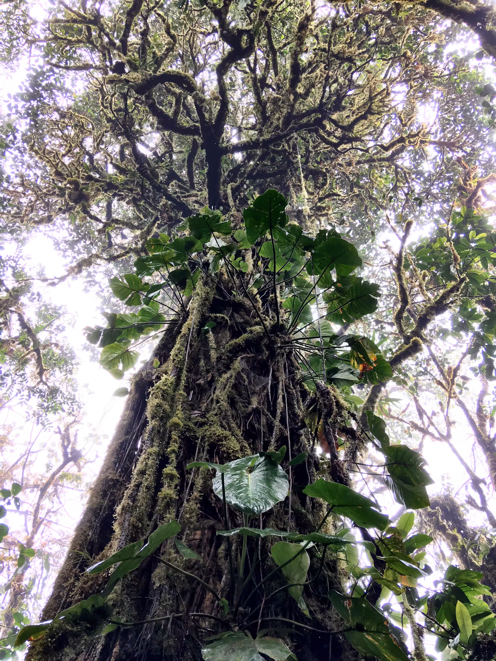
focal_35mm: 29
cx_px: 248
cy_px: 330
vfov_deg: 61.7
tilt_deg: +69.5
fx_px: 554
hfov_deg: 48.2
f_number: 2.2
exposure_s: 1/120
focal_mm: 4.15
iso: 40
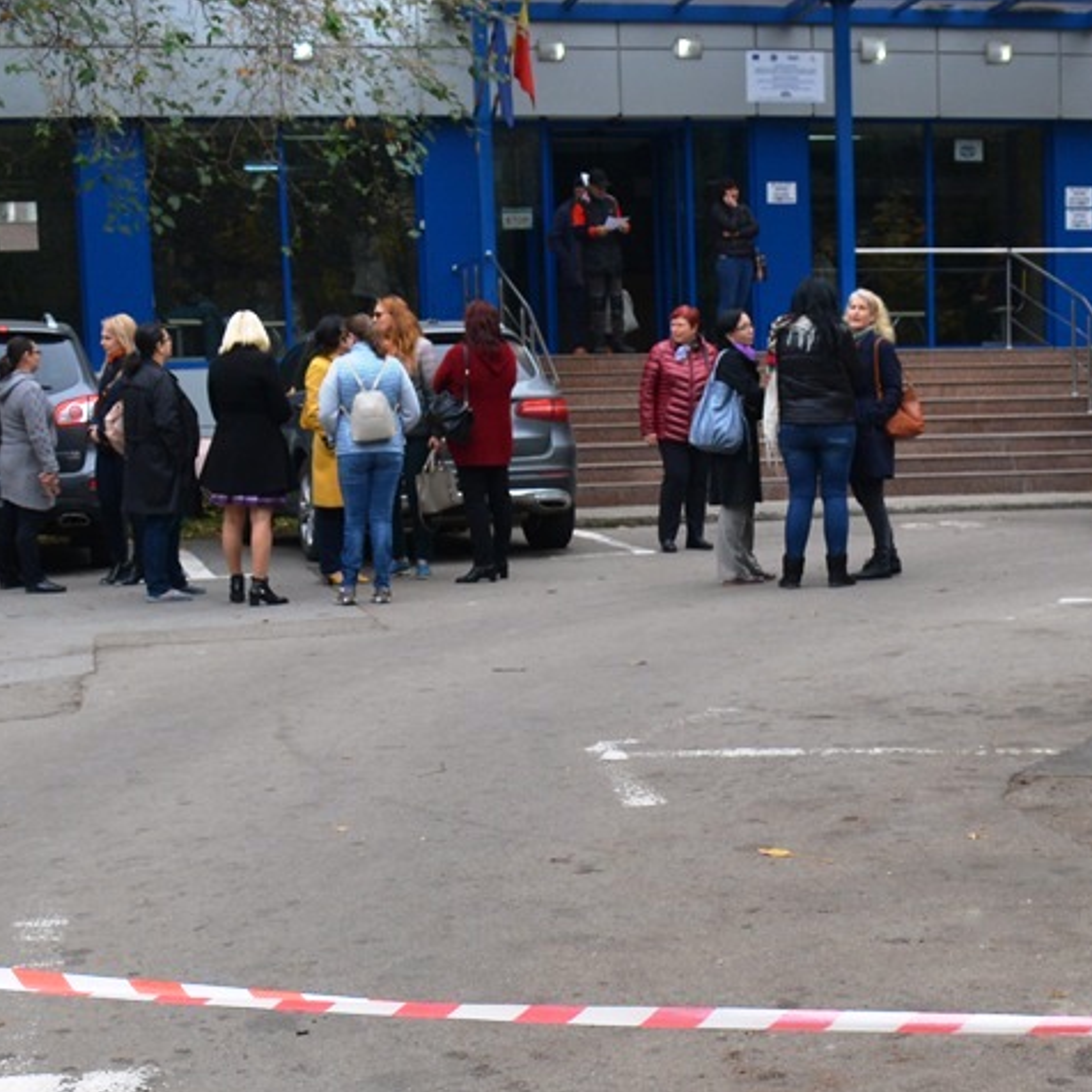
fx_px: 2641
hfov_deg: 23.0
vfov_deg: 22.9
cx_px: 869
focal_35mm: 74
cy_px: 950
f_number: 7.1
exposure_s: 1/200
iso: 200
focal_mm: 18
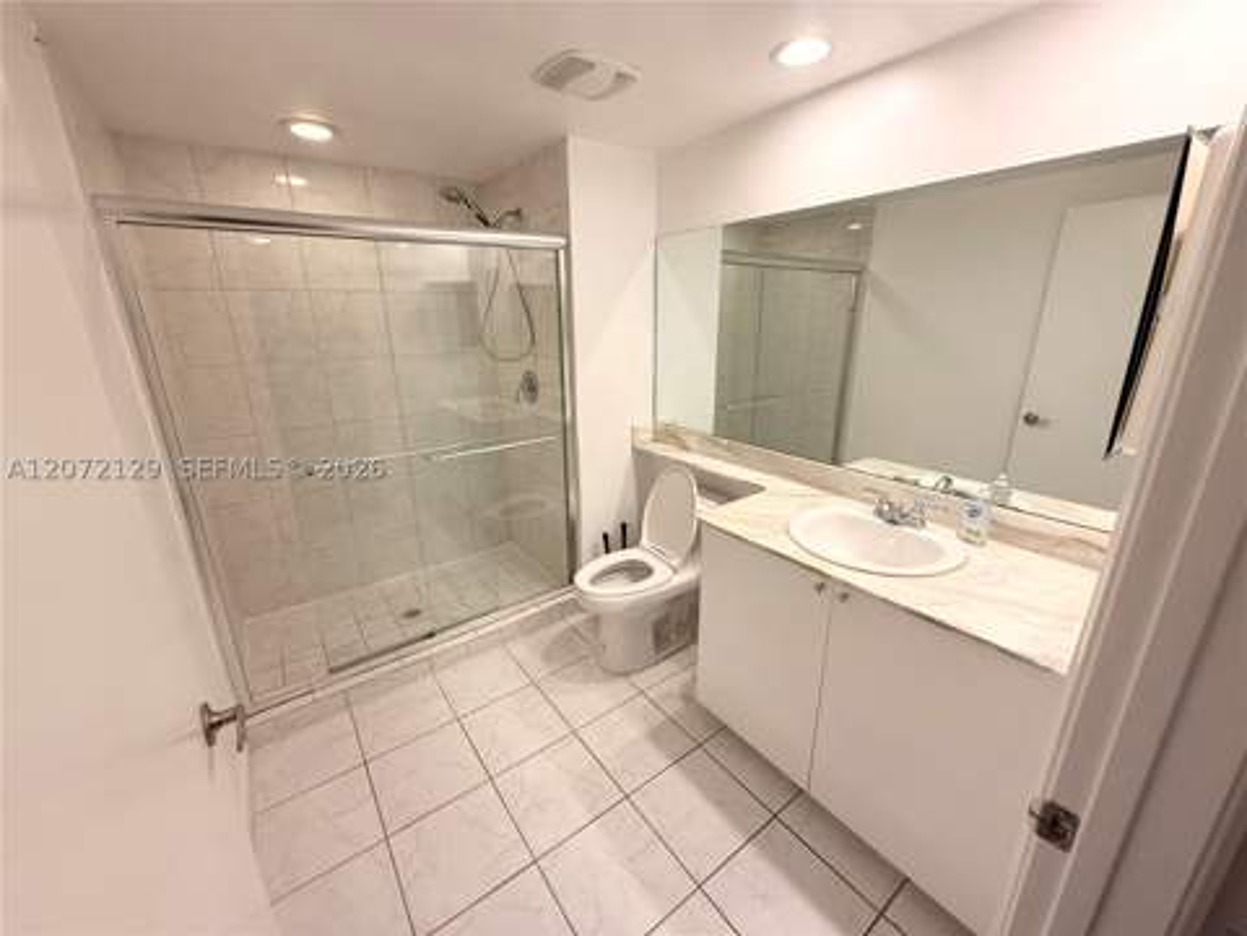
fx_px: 504
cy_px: 468
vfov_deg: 85.7
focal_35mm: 14
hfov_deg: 102.1
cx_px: 624
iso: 160
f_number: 2.2
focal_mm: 2.22
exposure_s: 1/120
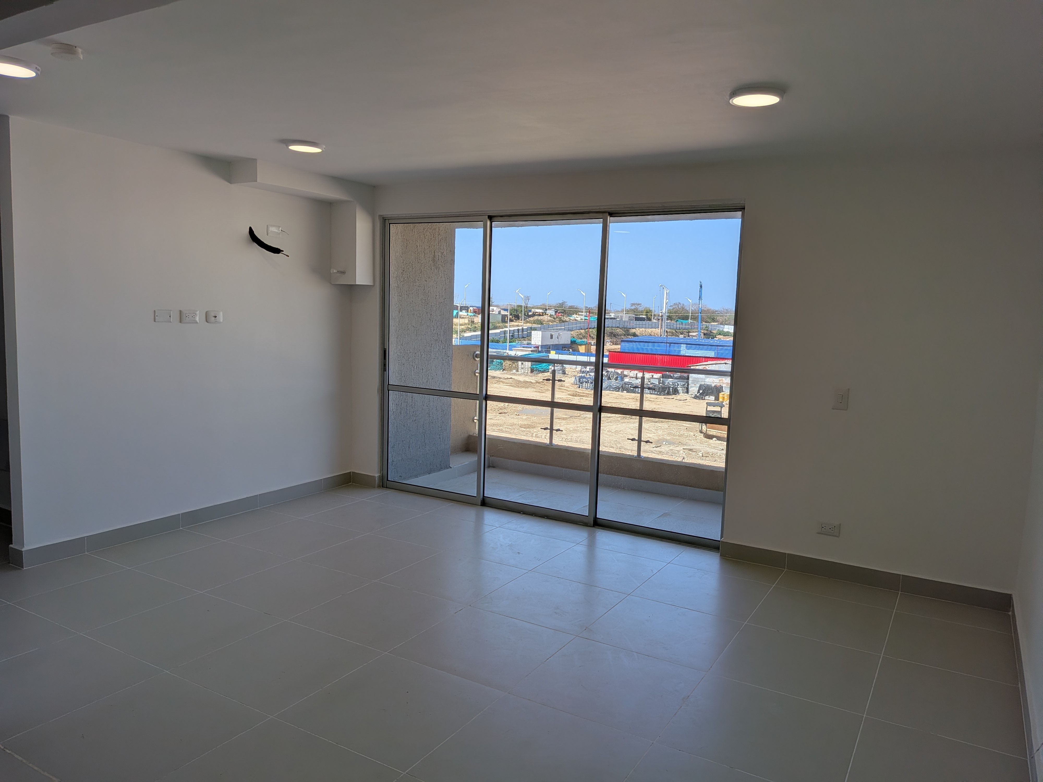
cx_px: 522
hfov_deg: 71.6
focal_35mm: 24
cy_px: 391
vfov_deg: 56.8
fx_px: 723
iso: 29
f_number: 1.7
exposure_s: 1/1289
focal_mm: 4.53
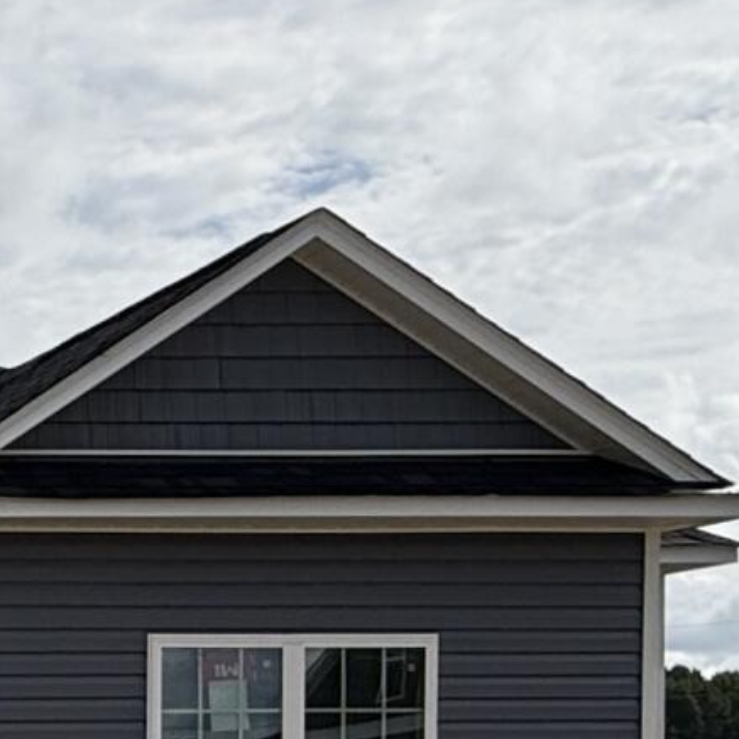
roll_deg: +0.4
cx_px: -725
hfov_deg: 16.0
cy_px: 803
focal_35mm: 85
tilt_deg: +0.8
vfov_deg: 19.6
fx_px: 2053
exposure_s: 1/1901
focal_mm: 2.22
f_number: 2.2
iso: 20
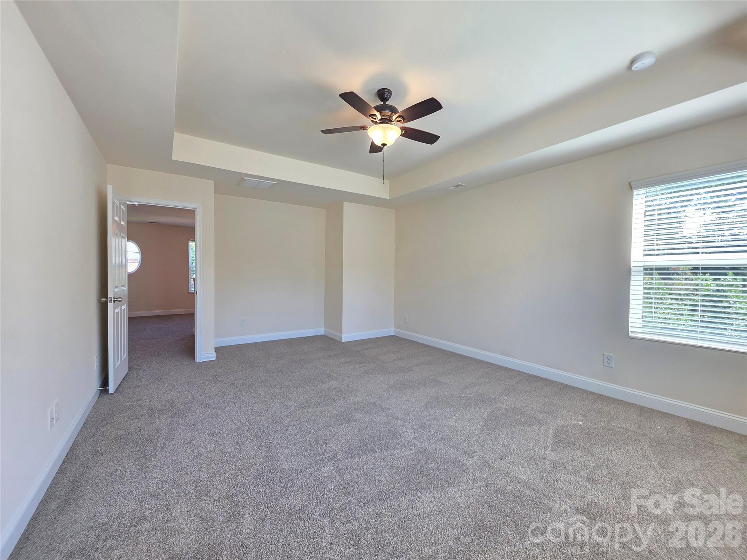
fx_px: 281
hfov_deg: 106.2
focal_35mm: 13
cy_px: 280
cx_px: 374
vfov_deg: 89.9
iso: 100
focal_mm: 2.2
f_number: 1.9
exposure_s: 1/120
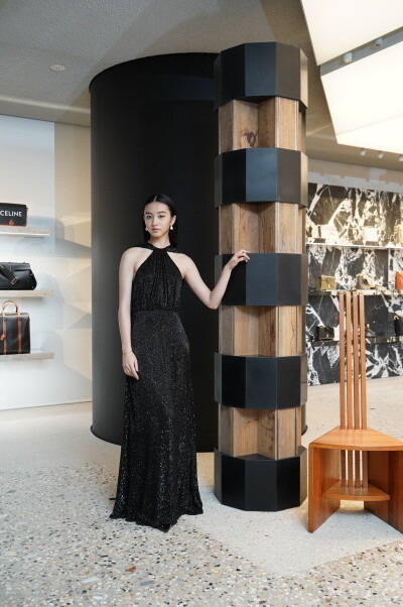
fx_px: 589
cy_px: 304
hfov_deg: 37.8
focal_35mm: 35
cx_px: 202
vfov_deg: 54.5
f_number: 4.5
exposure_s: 1/100
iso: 1600
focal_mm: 35
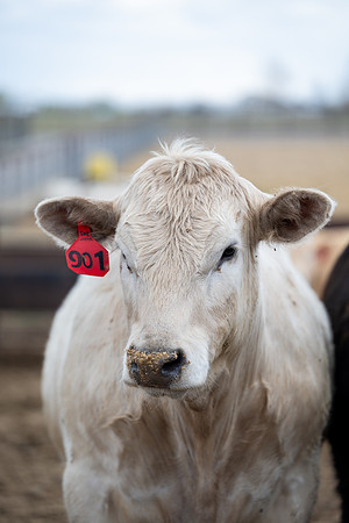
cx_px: 174
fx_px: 1890
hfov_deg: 10.5
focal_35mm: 130
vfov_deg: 15.8
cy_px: 262
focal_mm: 130
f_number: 2.8
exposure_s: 1/1000
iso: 125
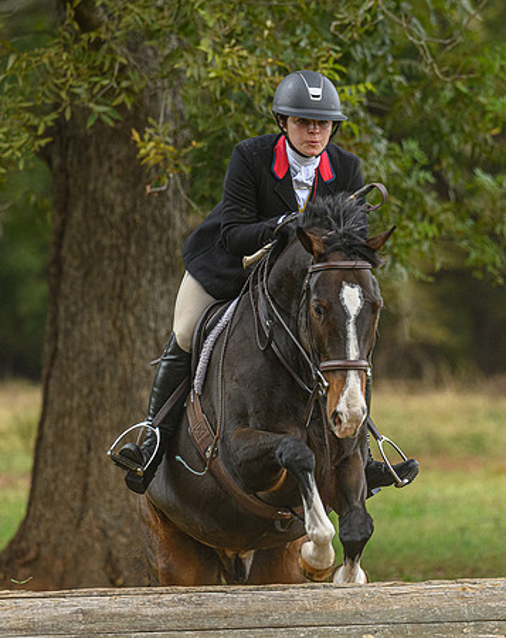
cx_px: 373
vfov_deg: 5.7
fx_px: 6354
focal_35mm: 338
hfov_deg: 4.6
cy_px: 292
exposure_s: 1/640
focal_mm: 190
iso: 800
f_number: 3.5
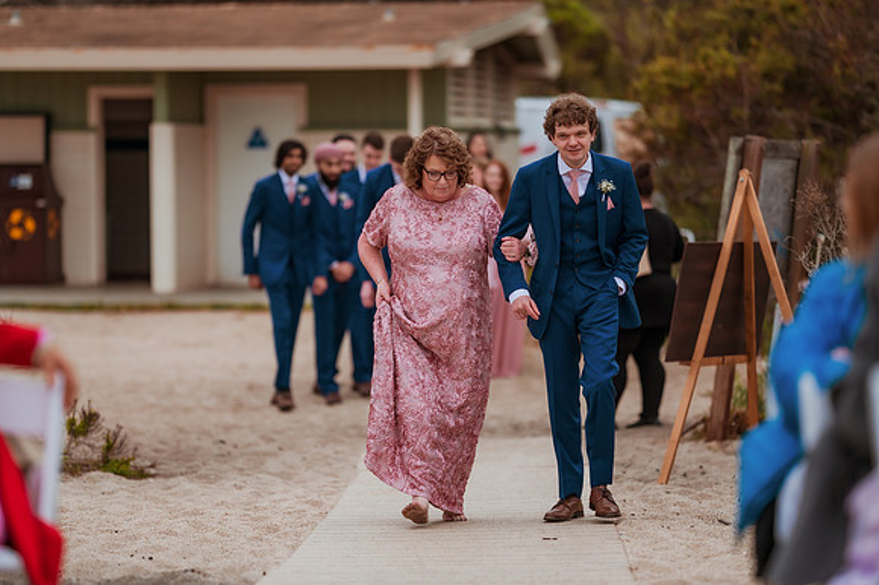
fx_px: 3294
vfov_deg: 10.1
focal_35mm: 135
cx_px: 440
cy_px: 292
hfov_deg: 15.2
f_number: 1.8
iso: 500
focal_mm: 135
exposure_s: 1/3200
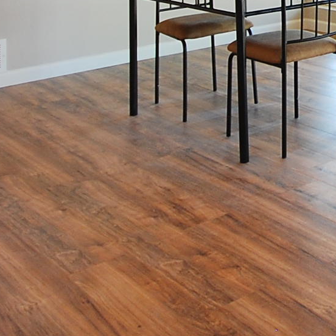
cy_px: -147
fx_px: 736
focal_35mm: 67
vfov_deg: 22.0
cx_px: 453
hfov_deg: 22.6
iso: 200
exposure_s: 1/30
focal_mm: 10
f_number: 4
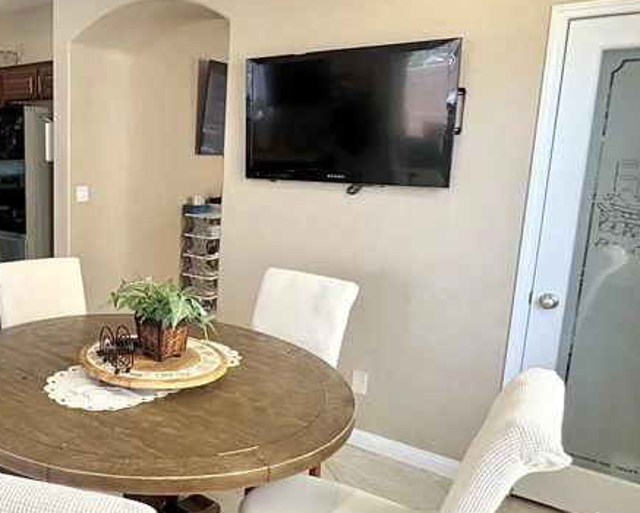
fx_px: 606
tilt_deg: -11.0
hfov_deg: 51.3
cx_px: 107
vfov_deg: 45.8
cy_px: 252
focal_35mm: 32
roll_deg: -0.7
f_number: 2.2
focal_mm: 2.22
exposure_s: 1/120
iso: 250
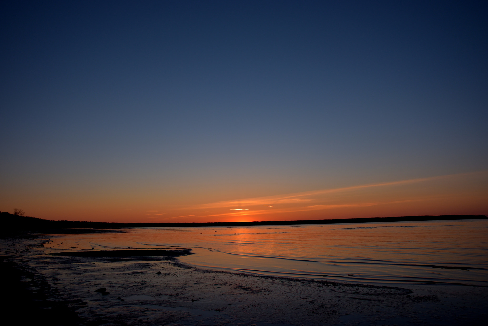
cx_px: 244
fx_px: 346
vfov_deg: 50.4
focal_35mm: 26
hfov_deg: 70.4
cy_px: 163
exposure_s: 1/800
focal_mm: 17
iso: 100
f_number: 4
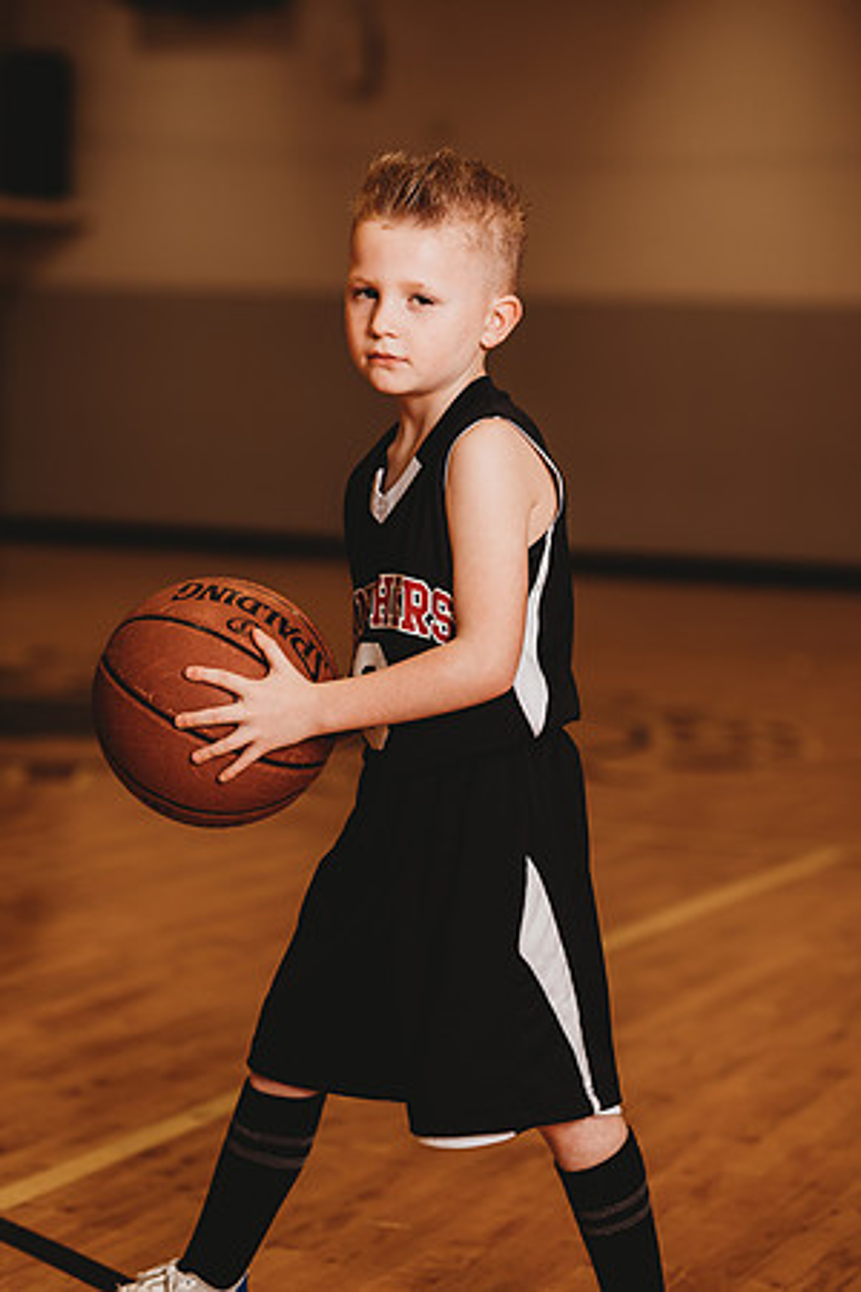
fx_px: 3049
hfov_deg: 16.1
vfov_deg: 23.9
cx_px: 430
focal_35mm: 85
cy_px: 646
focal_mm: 85
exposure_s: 1/160
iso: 100
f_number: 2.5
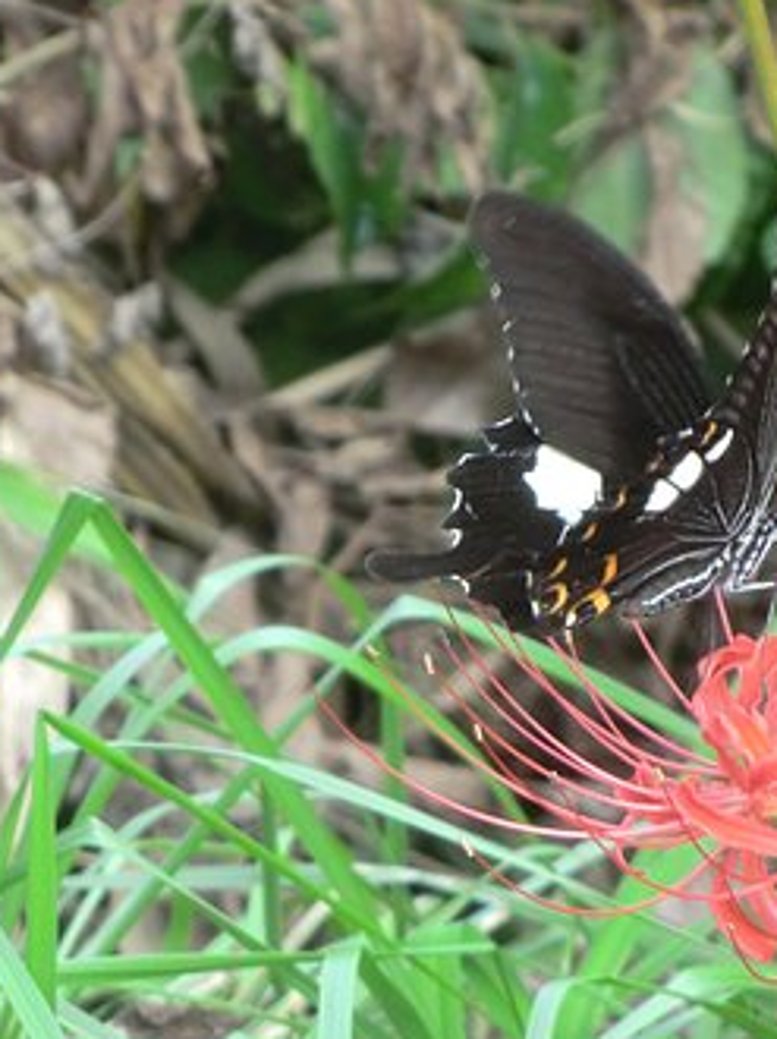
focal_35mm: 309
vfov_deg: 6.4
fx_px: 9260
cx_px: 566
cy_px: 573
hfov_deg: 4.8
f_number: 5.2
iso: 250
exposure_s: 1/200
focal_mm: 35.7
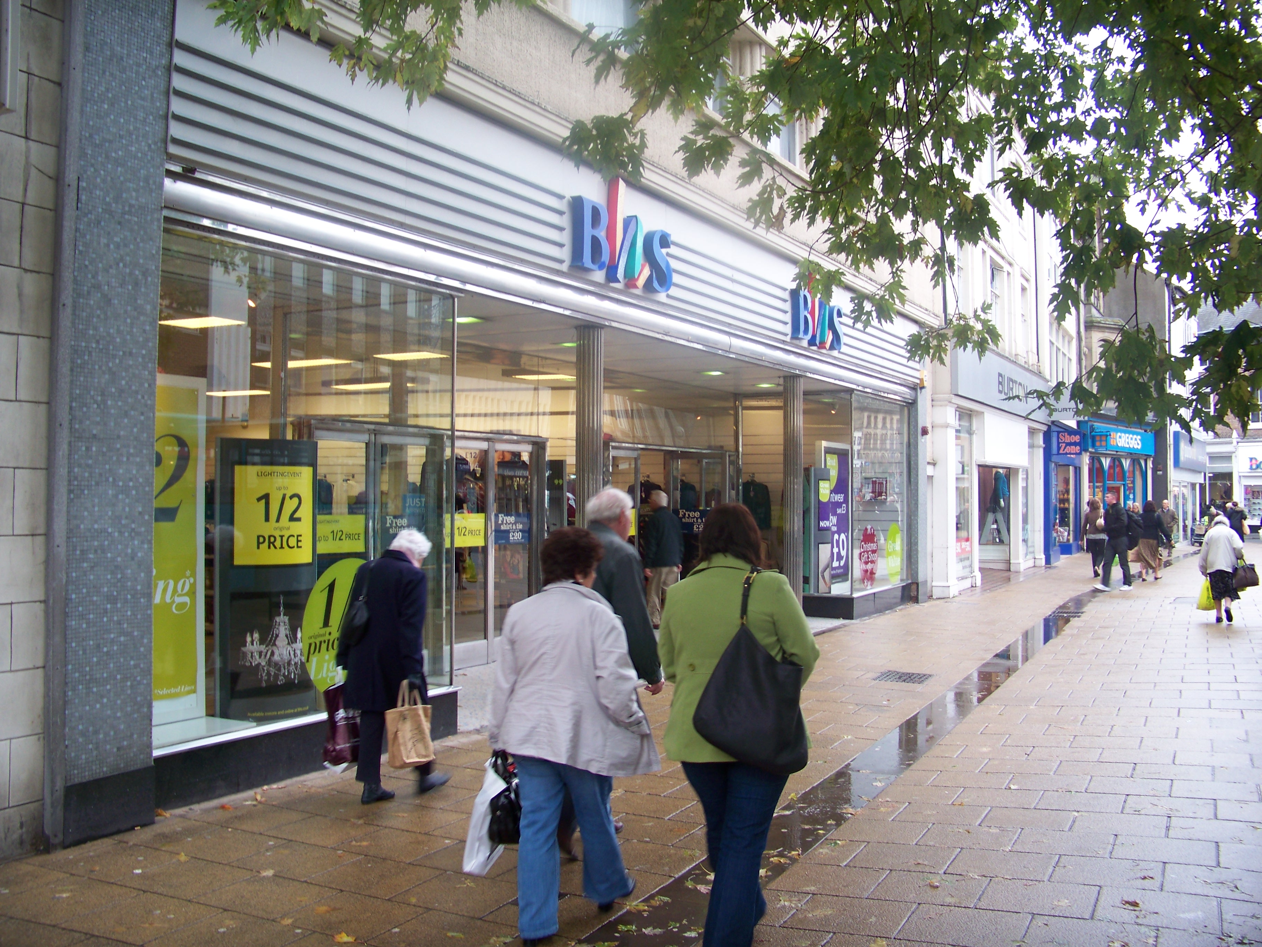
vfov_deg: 42.9
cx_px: 631
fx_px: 1203
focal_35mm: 33
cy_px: 474
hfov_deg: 55.4
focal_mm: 5.85
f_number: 2.8
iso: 64
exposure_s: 1/30
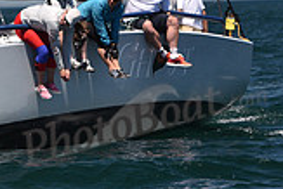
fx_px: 3769
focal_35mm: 479
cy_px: 55
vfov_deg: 2.9
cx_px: -66
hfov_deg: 4.3
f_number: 5.6
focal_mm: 135
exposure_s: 1/800
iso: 250
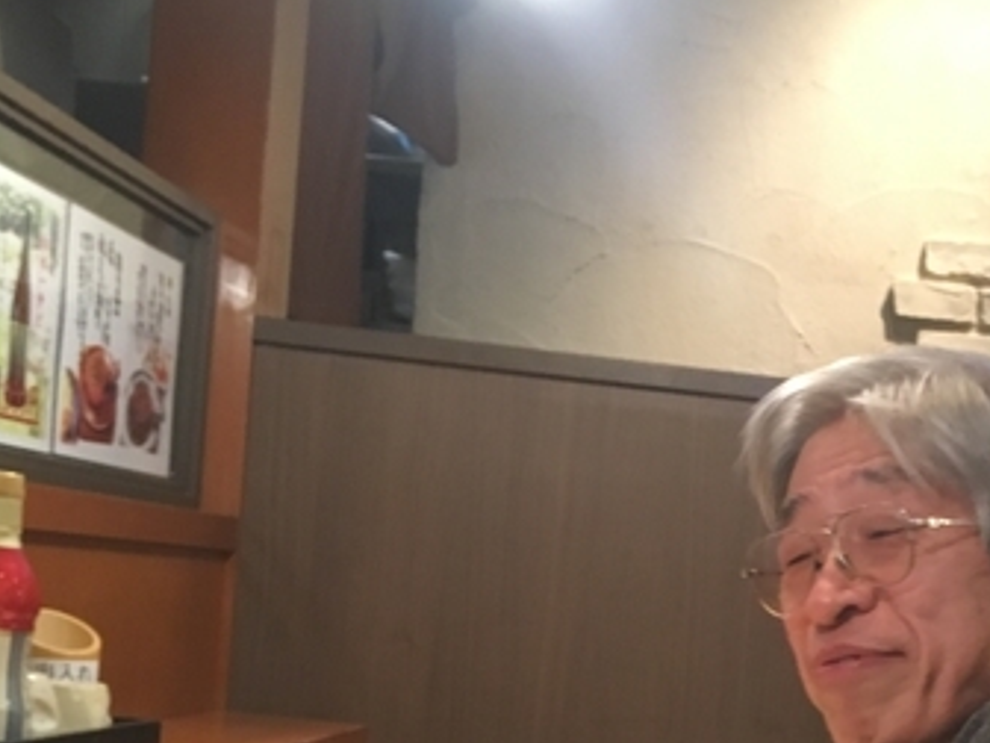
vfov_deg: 20.7
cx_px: 999
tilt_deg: -2.2
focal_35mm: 69
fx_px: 1973
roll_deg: -4.2
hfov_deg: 26.6
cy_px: 714
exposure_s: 1/30
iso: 125
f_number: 2.2
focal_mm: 4.15
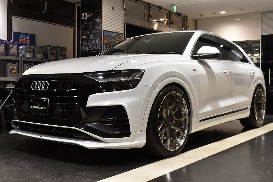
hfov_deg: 46.4
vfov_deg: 31.9
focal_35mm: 42
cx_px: 136
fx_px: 318
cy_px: 91
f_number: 8
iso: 720
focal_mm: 28
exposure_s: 1/50
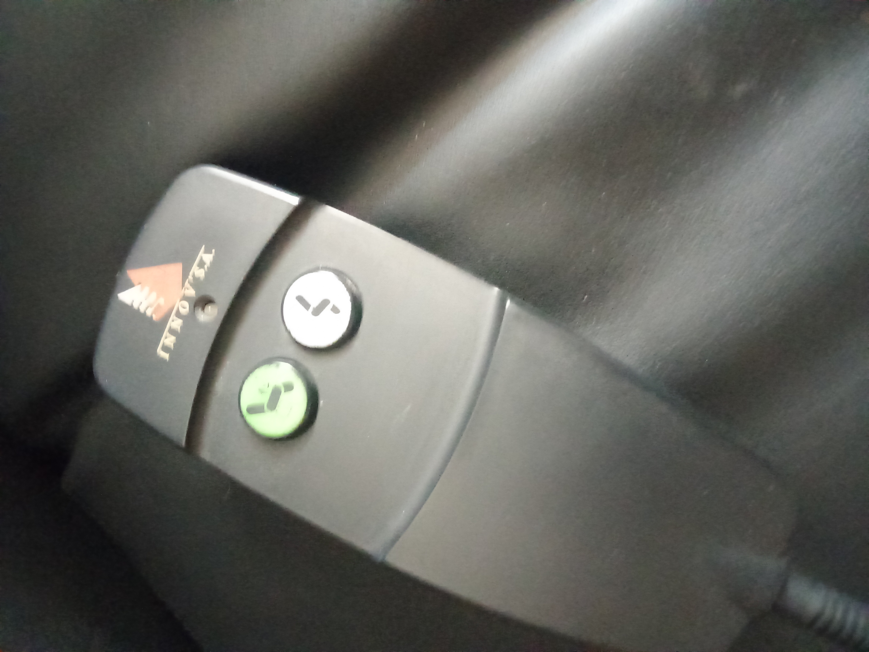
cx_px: 434
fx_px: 703
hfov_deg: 63.4
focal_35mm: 28
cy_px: 326
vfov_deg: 49.7
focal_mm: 2.78
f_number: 2
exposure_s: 1/14.3
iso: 5000
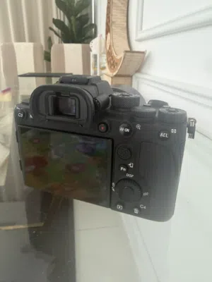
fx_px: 196
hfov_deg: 56.8
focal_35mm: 24
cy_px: 141
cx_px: 106
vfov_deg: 71.6
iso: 500
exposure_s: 1/50
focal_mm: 2.22
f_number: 2.2
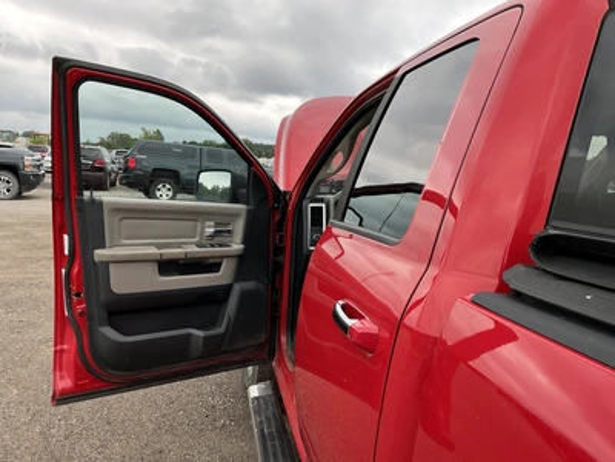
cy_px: 231
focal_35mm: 28
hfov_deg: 63.4
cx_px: 308
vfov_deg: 49.7
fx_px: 497
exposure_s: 1/353
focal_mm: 3
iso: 25
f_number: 1.8
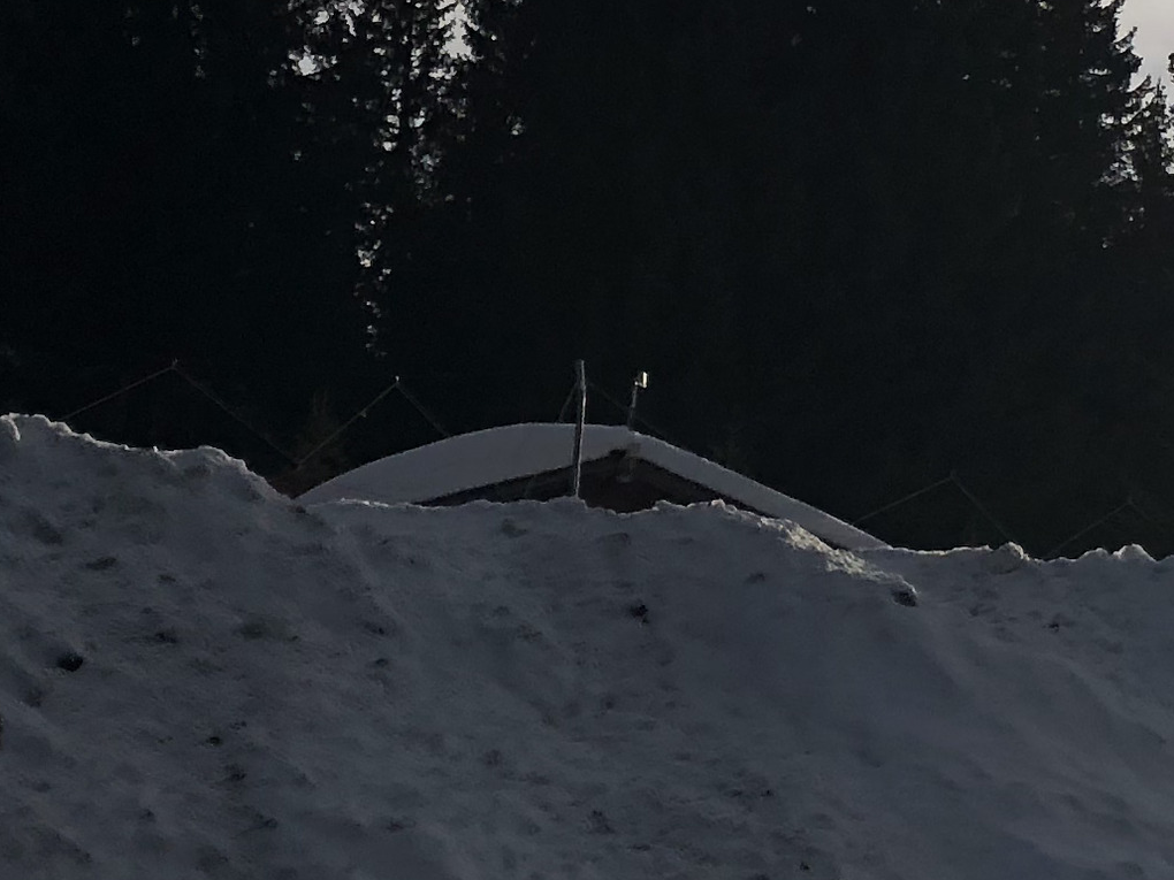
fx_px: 6919
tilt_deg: +14.7
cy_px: 30
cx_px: 2202
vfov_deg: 7.3
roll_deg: +1.3
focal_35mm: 204
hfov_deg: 9.2
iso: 16
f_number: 2.4
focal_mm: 6
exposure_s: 1/5348
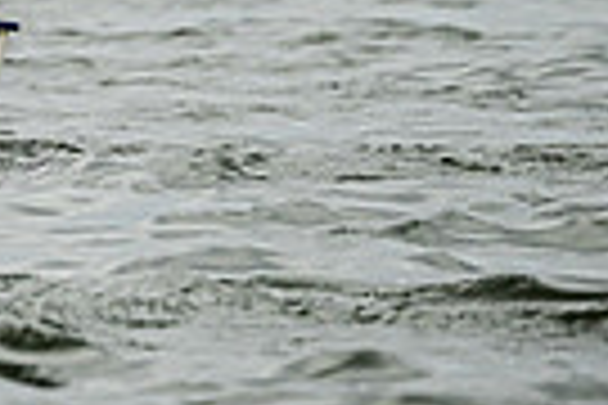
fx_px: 28135
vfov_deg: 0.8
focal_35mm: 1666
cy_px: -438
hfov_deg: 1.2
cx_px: -570
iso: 320
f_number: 5.3
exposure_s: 1/3200
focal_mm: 320
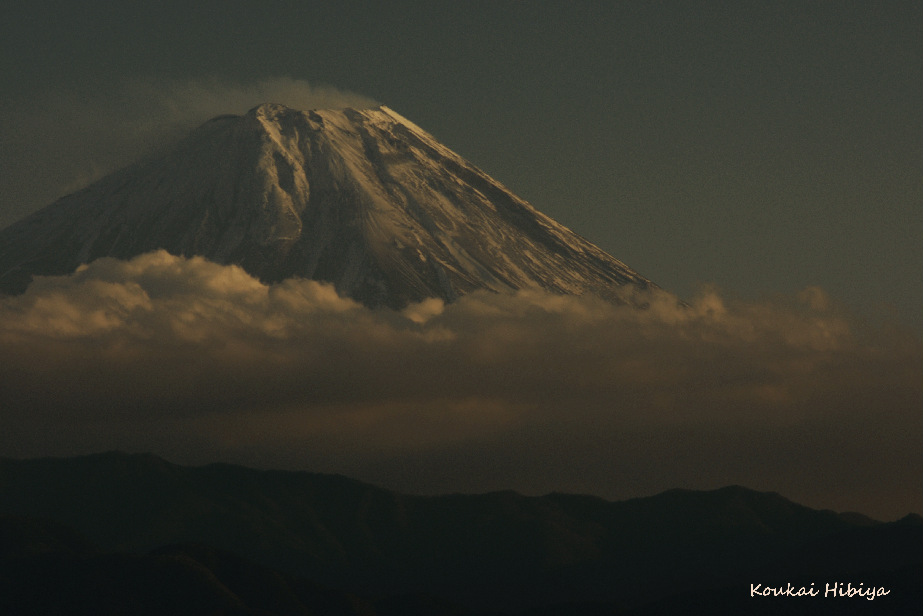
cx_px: 462
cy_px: 308
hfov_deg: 5.5
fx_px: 9614
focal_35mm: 375
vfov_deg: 3.7
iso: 100
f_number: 8
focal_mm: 250
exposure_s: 1/125
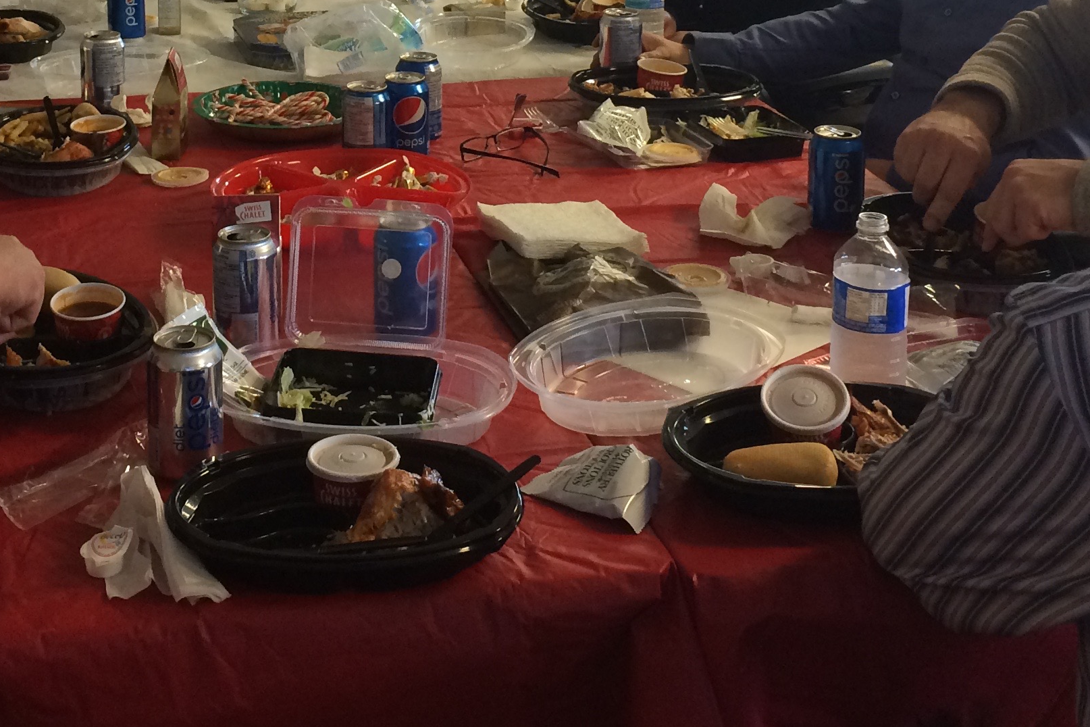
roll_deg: +1.2
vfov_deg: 21.2
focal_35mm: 61
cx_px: 374
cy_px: -65
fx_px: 1847
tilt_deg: -10.4
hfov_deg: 32.6
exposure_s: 1/30
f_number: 2.2
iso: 125
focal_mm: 4.15
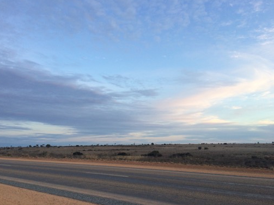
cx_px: 136
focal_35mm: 30
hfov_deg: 60.0
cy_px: 102
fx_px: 237
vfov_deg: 46.8
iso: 50
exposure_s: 1/120
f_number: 2.2
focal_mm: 4.15
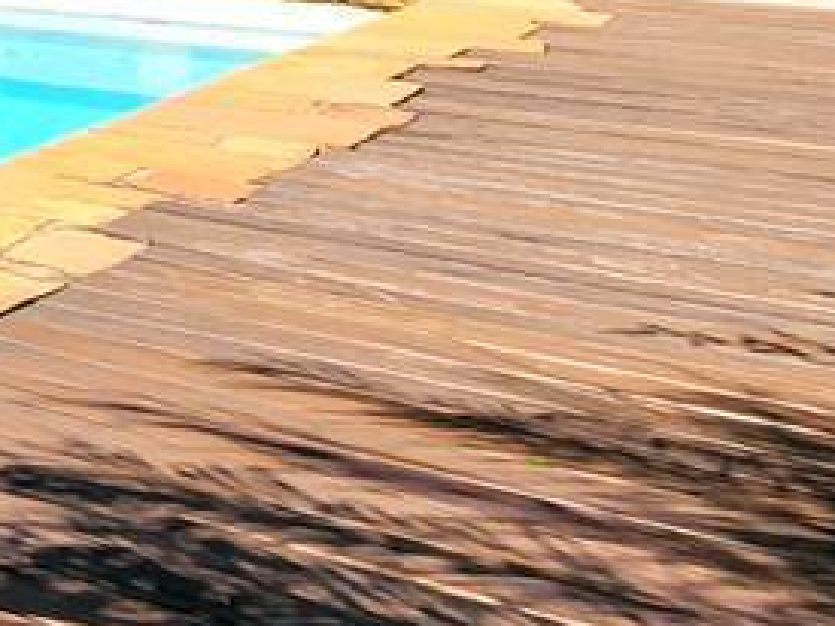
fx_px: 1640
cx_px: -1321
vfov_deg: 18.8
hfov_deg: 13.9
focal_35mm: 68
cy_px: -331
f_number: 2.2
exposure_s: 1/1667
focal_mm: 2.2
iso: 50
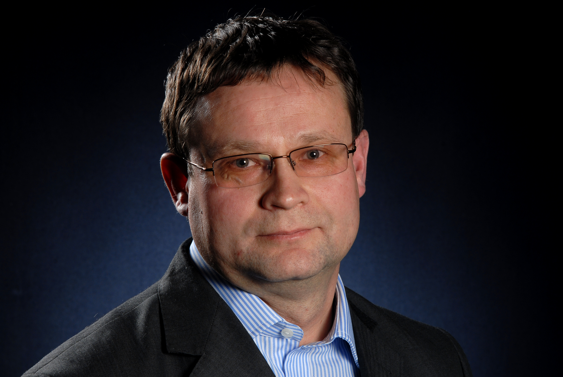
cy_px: 188
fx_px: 3171
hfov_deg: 10.1
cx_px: 282
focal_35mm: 202
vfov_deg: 6.8
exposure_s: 1/125
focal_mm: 135
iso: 125
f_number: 11
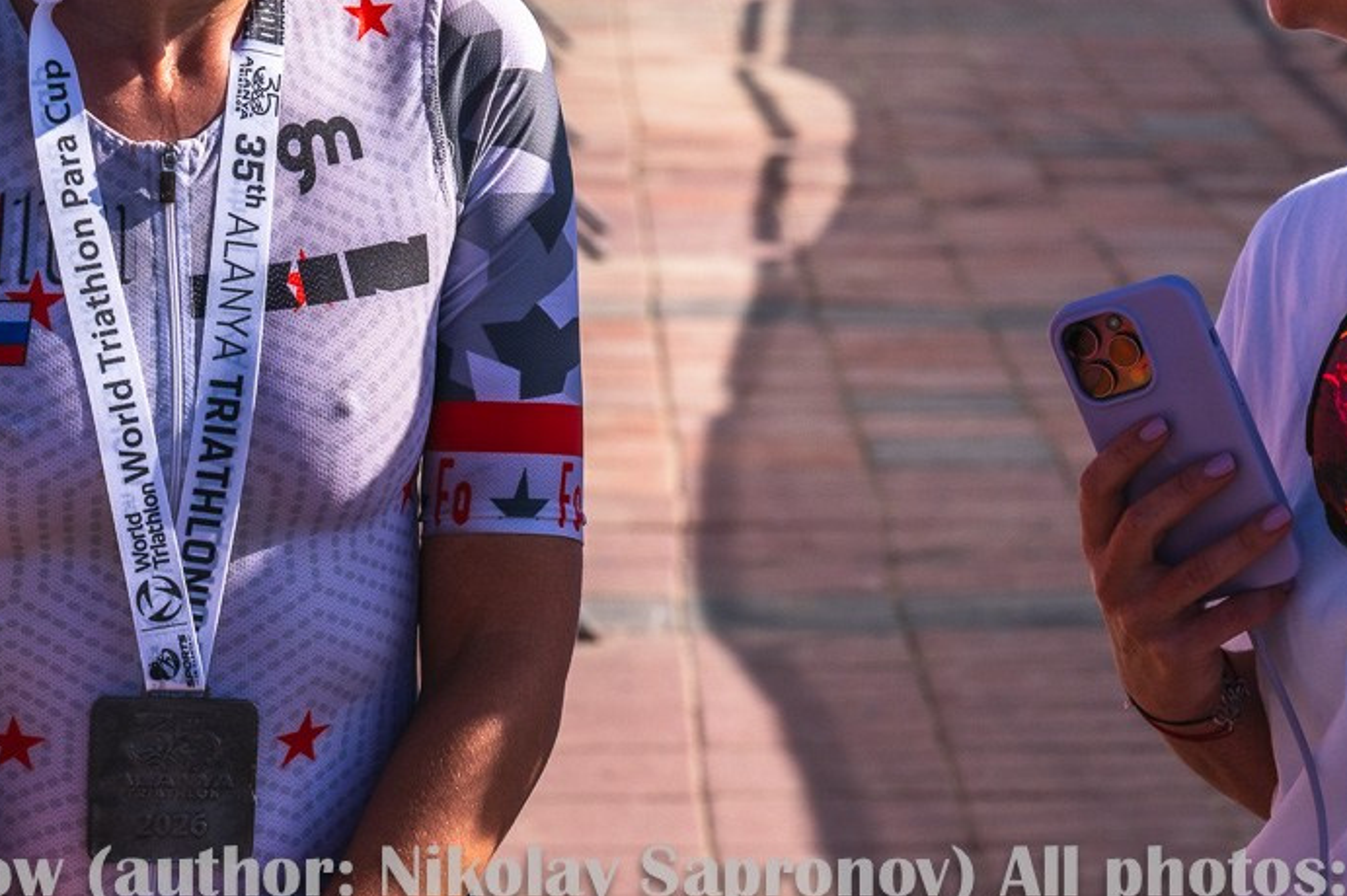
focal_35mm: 189
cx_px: 815
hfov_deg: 10.9
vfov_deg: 7.2
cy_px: 98
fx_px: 7068
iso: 320
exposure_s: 1/1000
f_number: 10
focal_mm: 102
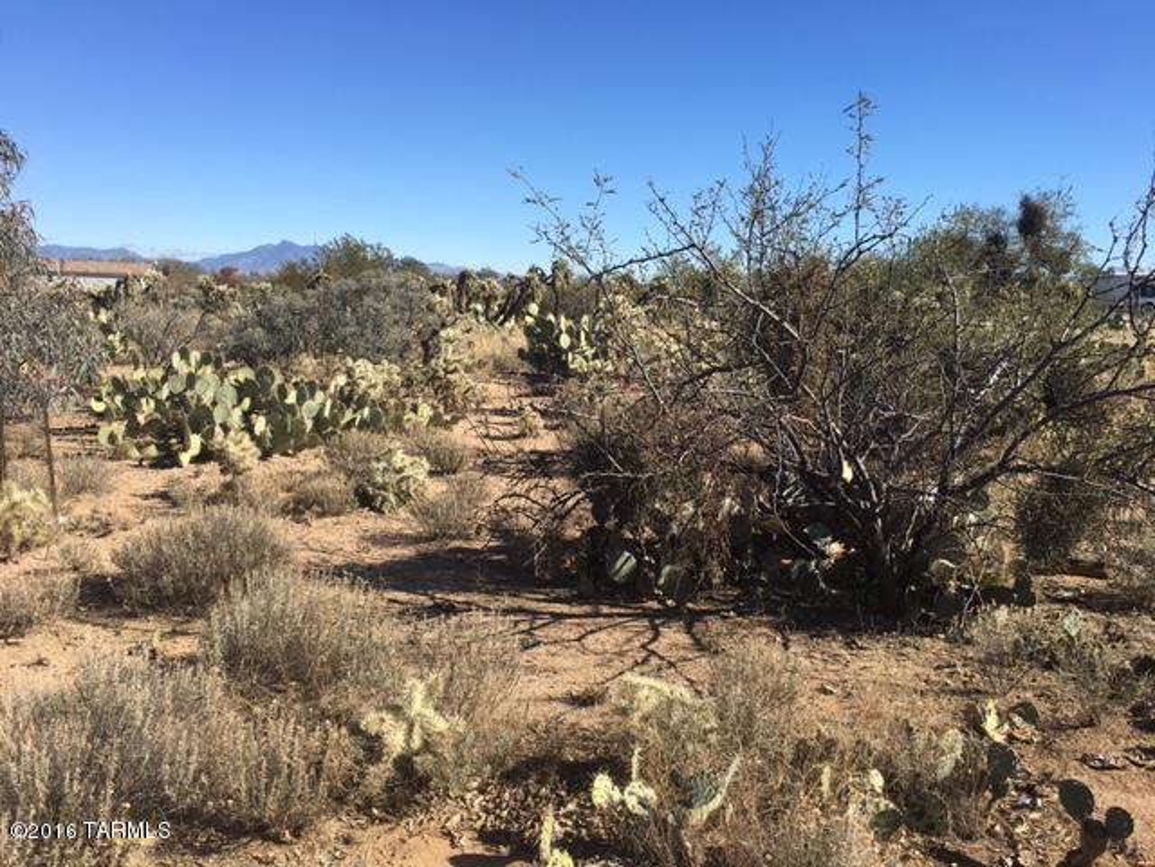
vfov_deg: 48.2
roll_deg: -2.4
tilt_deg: -6.2
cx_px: 578
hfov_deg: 61.7
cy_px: 434
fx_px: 968
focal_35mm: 29
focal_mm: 4.15
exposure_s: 1/1326
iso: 25
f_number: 2.2
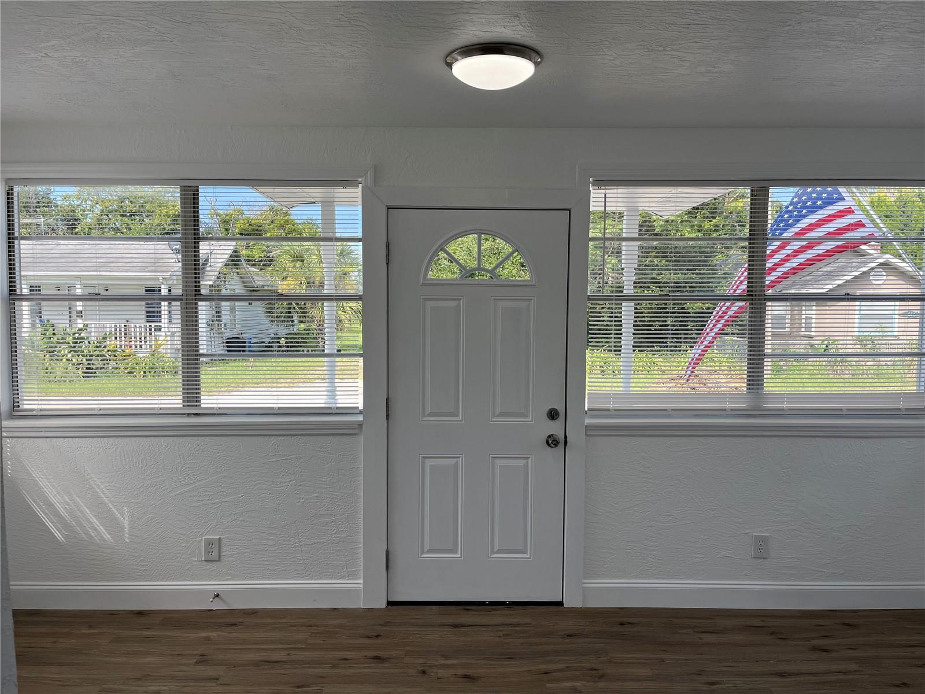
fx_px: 695
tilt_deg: -4.0
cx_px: 462
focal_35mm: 26
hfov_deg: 67.3
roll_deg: -1.0
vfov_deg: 53.1
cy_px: 347
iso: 50
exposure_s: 1/680
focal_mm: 5.1
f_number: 1.6
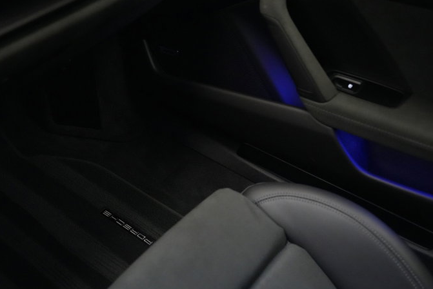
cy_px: 126
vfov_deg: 33.4
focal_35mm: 40
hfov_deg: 48.4
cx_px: 193
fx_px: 481
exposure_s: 1/60
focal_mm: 35
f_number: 4
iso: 12800
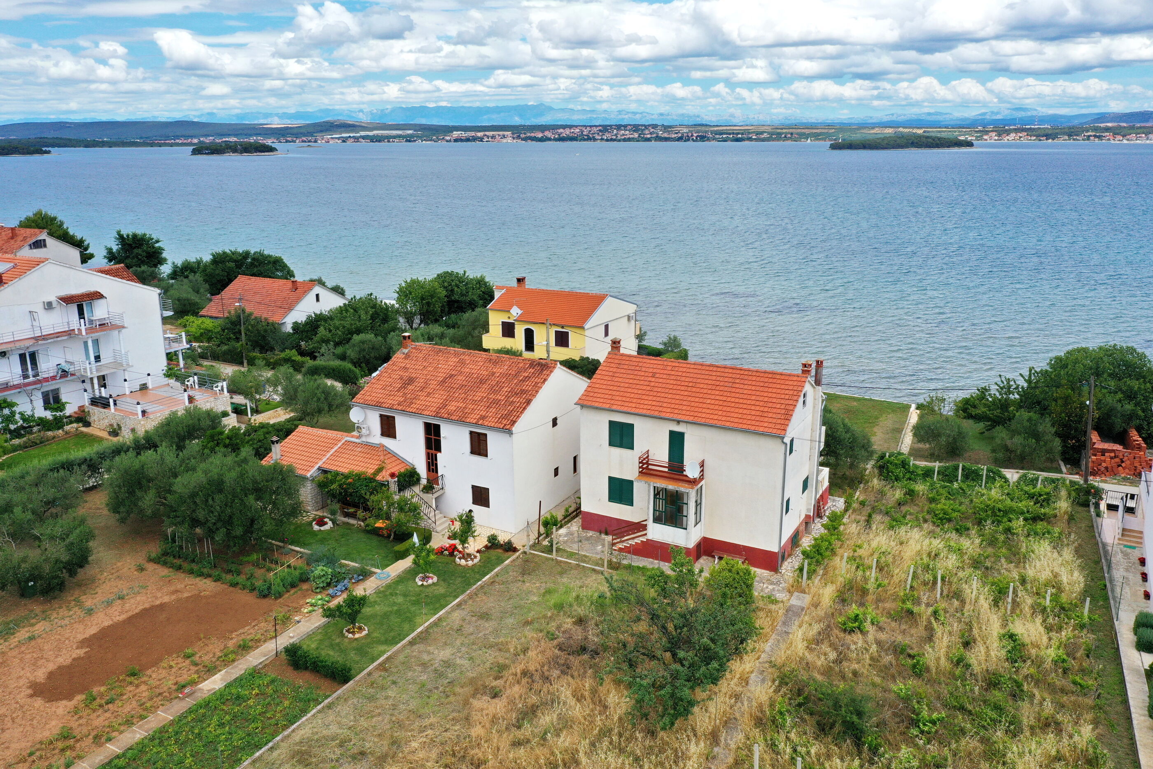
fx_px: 897
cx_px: 576
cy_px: 384
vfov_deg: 46.4
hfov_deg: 65.5
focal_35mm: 28
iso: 100
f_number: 8
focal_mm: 10.26
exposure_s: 1/240
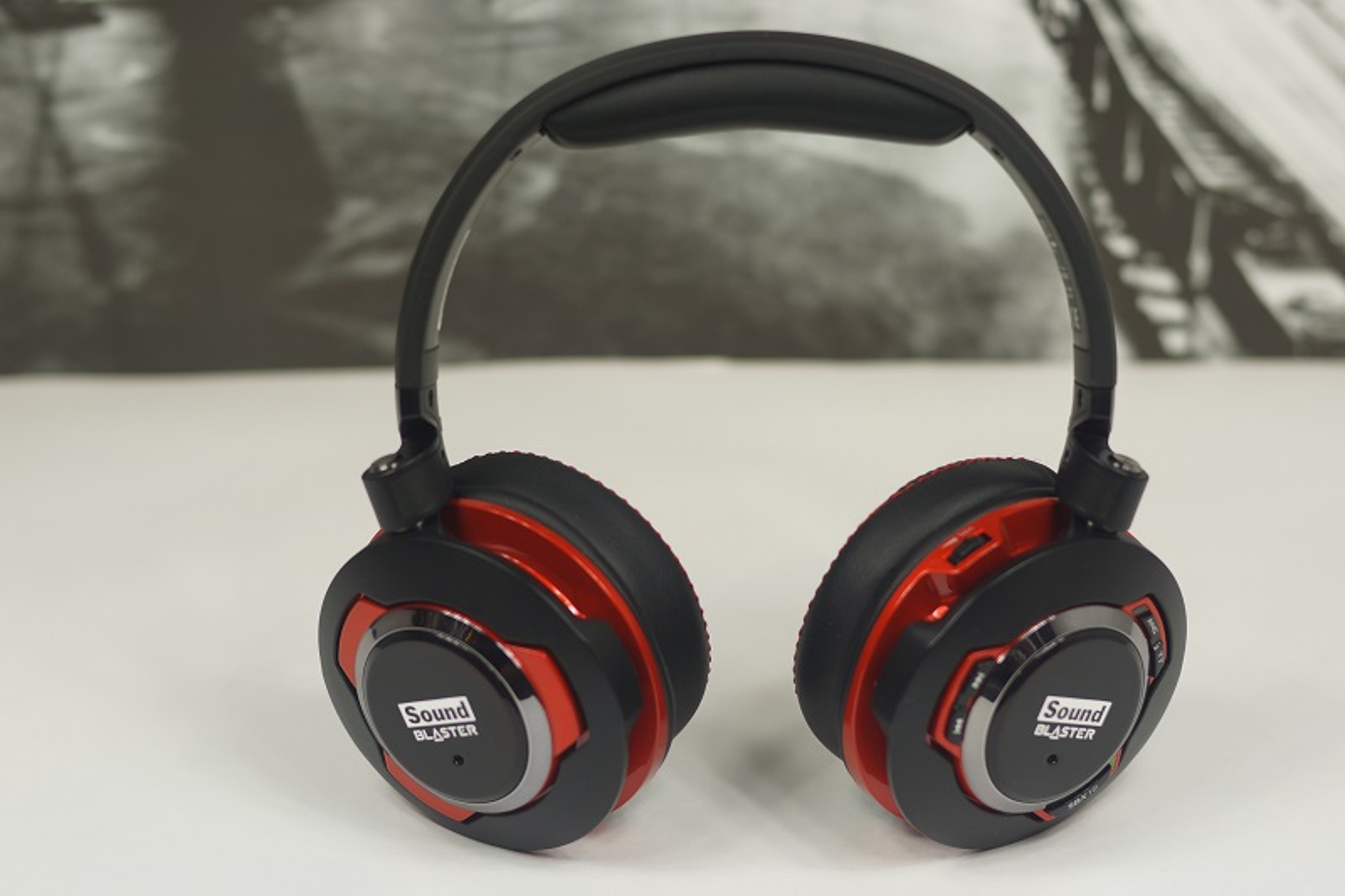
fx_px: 2801
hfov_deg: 27.0
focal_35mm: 75
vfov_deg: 18.2
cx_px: 672
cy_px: 448
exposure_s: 1/160
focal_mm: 50
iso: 100
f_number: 2.8
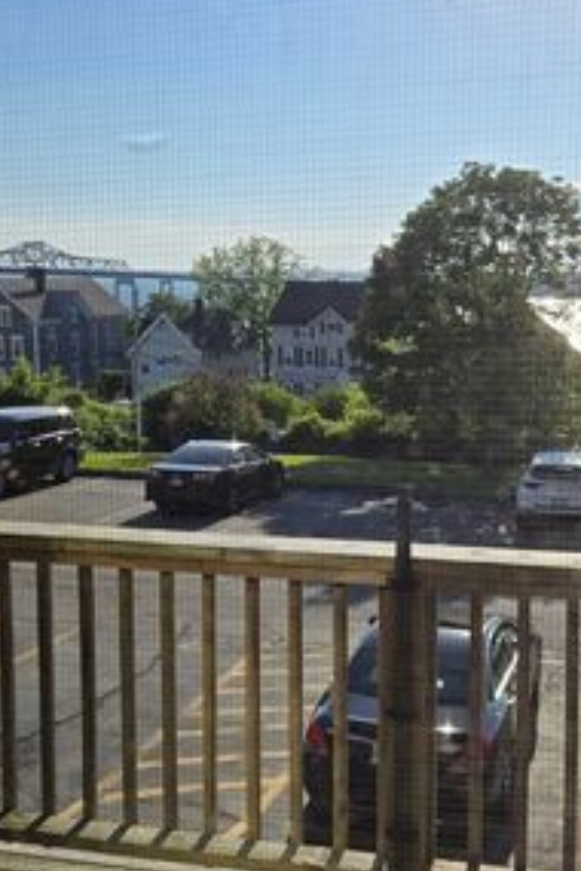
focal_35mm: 42
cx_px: 428
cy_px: 387
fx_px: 1017
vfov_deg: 46.3
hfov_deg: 31.4
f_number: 1.8
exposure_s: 1/2805
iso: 25
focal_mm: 5.4
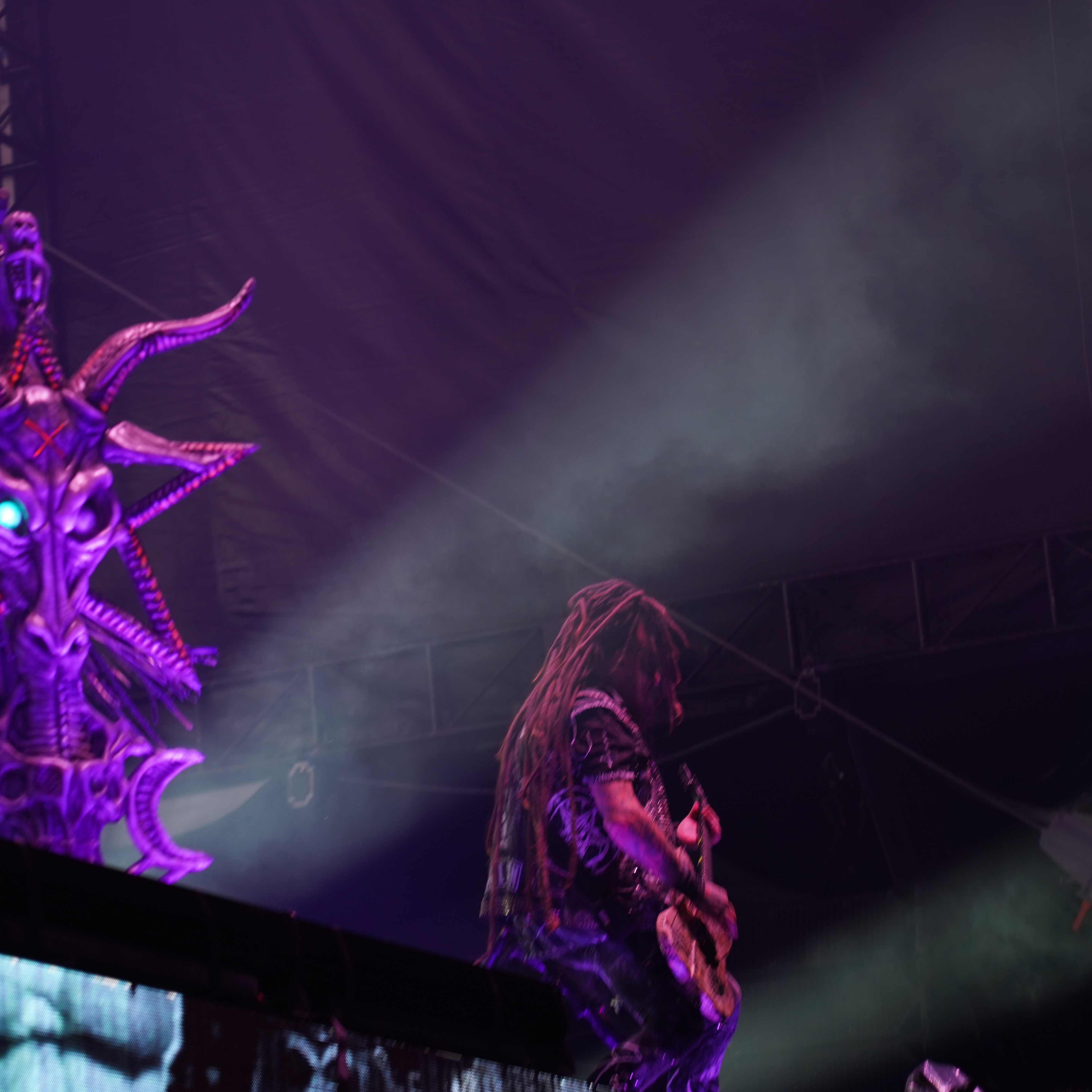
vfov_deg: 14.3
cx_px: 385
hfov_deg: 14.3
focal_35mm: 122
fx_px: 4354
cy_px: 548
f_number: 4
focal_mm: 95
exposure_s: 1/125
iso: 320
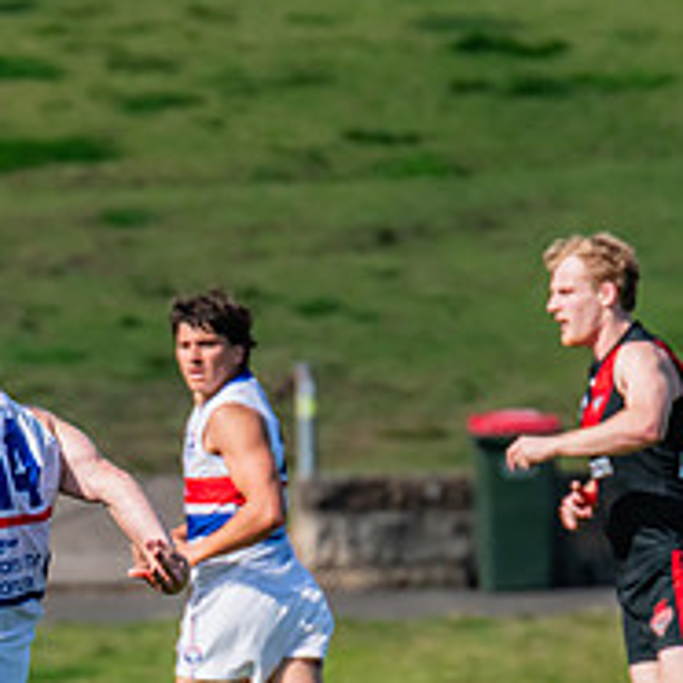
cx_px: -182
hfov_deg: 1.4
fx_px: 28149
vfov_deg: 1.4
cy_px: 714
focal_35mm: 1261
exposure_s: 1/1600
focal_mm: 420
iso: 800
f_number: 10
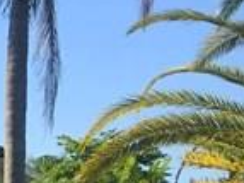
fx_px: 1465
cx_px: -570
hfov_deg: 7.8
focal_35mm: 208
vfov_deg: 7.0
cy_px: 294
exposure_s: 1/1374
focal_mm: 4.15
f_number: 2.2
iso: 25
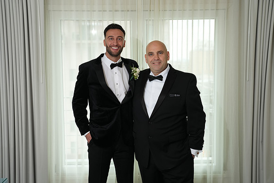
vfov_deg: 31.2
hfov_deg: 45.4
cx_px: 137
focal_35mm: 43
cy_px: 92
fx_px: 327
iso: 640
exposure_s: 1/200
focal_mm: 43
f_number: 4
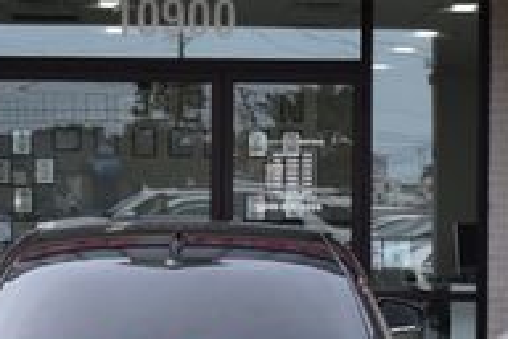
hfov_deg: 14.7
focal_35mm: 140
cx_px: 254
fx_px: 1975
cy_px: 246
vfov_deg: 9.8
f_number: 10
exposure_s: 1/320
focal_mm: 28
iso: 400
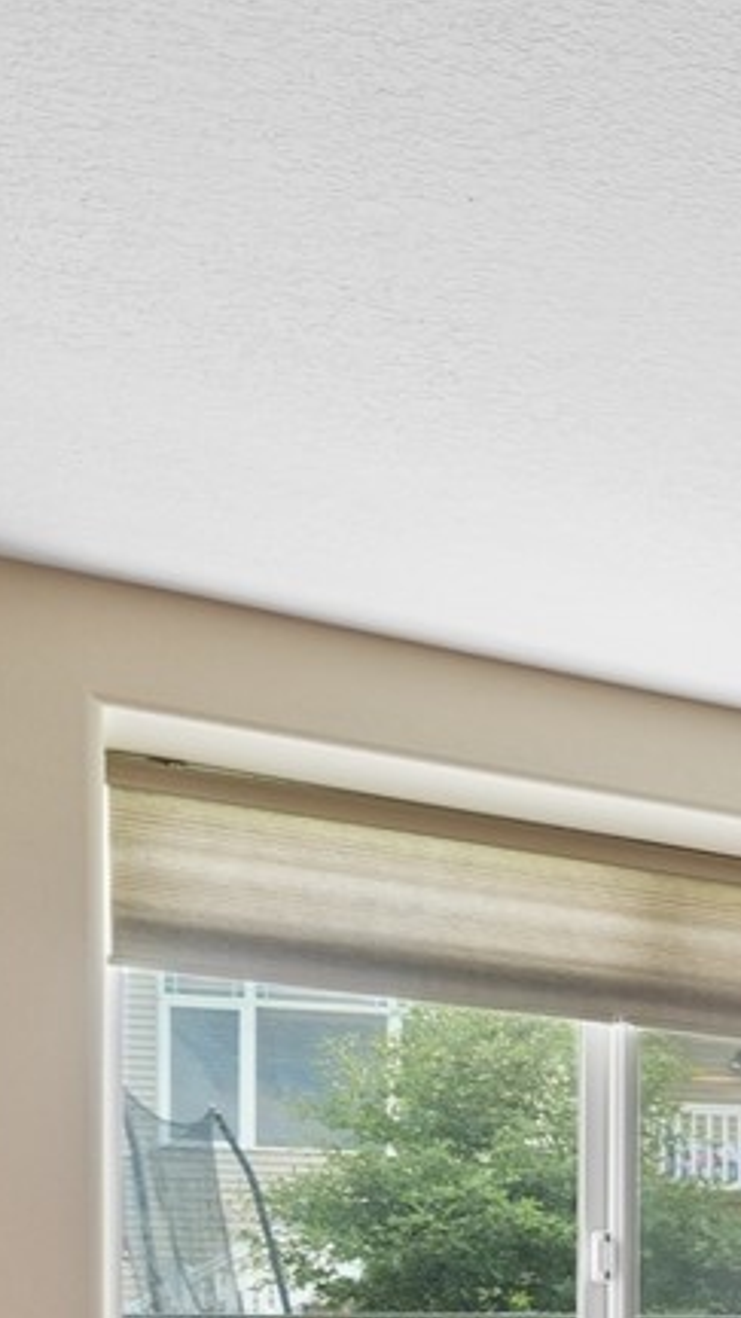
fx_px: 2585
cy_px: 1561
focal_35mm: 74
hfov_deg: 10.0
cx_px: 2450
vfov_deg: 25.7
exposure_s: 1/8
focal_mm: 18
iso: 500
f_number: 9
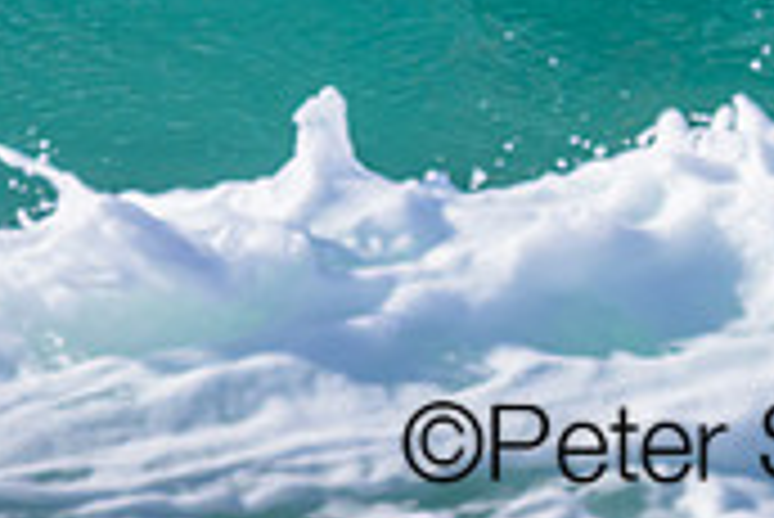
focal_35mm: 2938
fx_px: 63219
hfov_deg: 0.7
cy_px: -210
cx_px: 617
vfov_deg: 0.5
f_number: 11
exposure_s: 1/800
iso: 450
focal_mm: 640
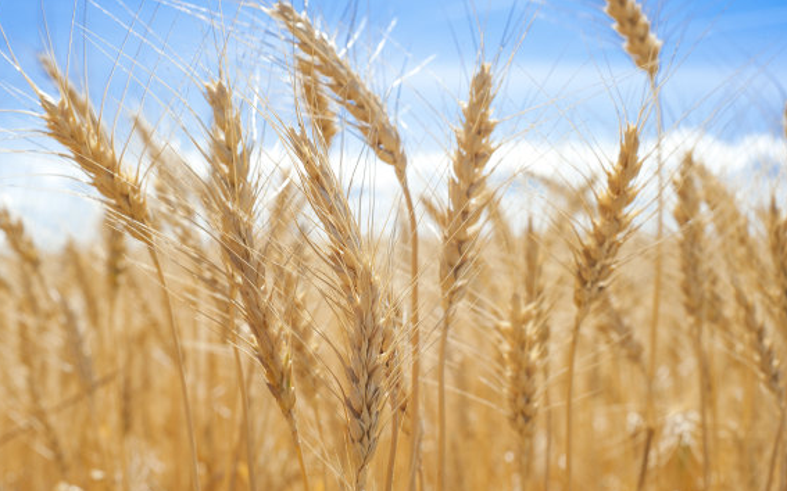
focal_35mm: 55
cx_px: 372
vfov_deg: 23.5
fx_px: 1179
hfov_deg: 36.9
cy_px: 270
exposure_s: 1/500
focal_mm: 50
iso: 200
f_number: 7.1
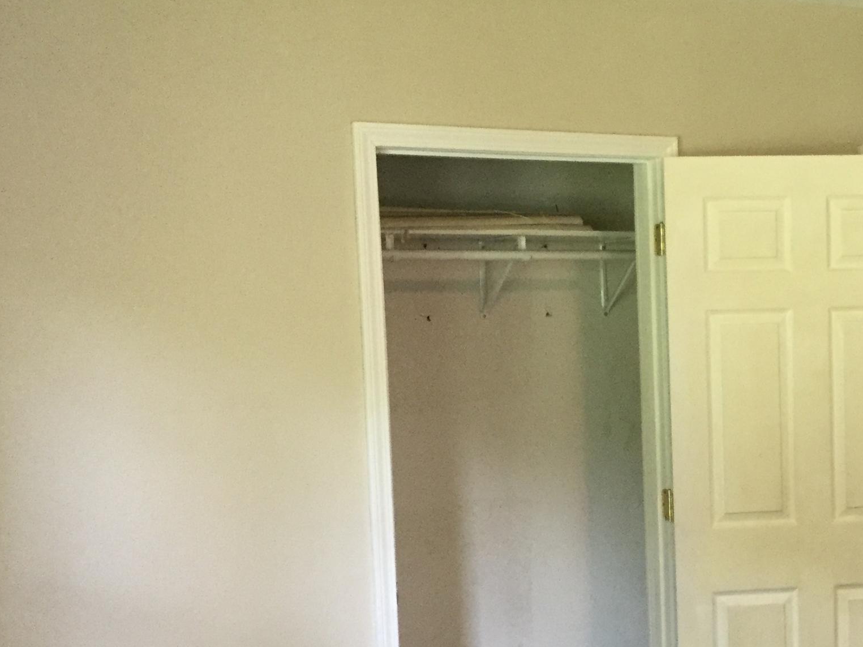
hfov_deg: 30.9
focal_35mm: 61
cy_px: 443
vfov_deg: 23.9
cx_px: 691
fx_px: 1520
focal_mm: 3.3
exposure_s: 1/30
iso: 125
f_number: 2.4
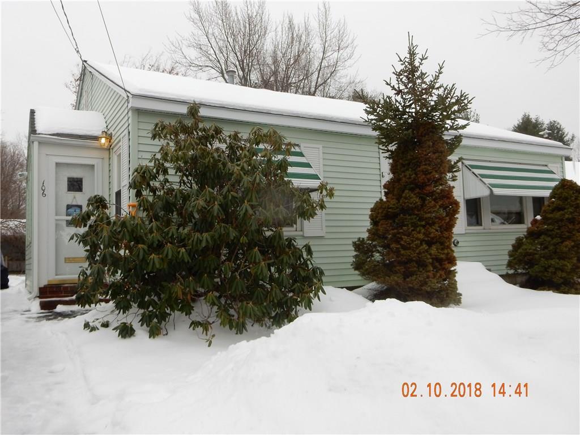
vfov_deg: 46.8
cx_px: 290
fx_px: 503
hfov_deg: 60.0
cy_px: 218
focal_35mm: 30
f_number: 4
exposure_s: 1/320
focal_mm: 5.4
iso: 125
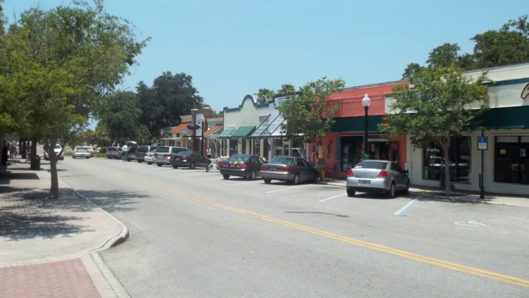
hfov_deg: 54.0
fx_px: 519
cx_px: 259
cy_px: 134
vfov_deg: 32.0
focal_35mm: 37
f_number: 8
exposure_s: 1/200
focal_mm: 5.9
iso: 64
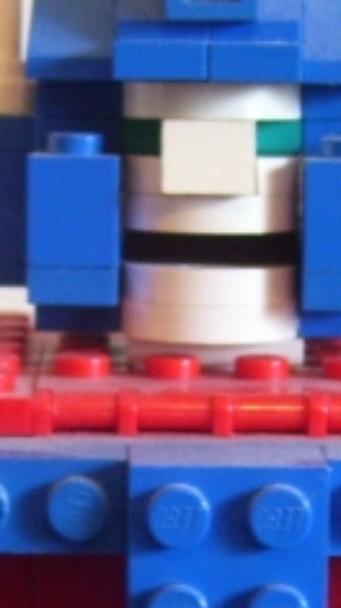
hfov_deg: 8.3
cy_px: 525
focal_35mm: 146
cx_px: 168
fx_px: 2349
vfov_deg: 14.6
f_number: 2.7
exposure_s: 1/8
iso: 160
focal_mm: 6
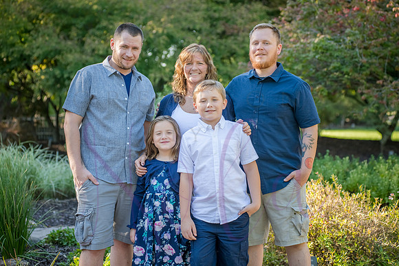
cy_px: 133
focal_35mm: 87
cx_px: 207
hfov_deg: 23.4
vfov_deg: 15.7
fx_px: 965
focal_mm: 80
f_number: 4
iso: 400
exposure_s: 1/400
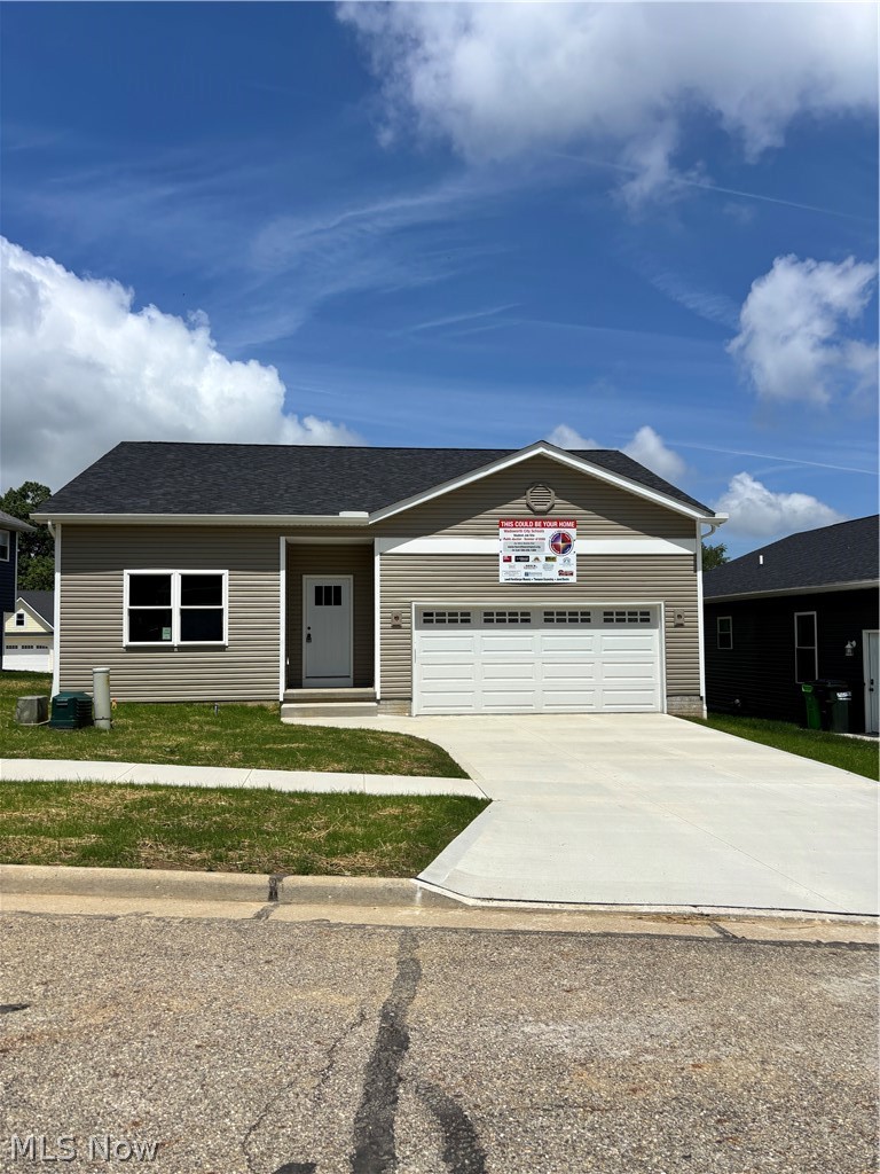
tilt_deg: +4.6
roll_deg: -0.2
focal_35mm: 26
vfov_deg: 67.3
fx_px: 881
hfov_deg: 53.1
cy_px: 587
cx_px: 440
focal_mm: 5.96
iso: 50
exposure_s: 1/7194
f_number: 1.6
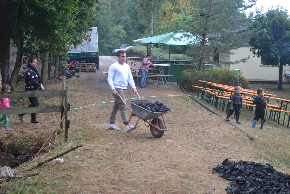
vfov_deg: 22.6
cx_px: 145
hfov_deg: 33.4
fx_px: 483
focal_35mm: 60
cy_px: 97
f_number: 5.3
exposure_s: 1/60
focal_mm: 40
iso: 400
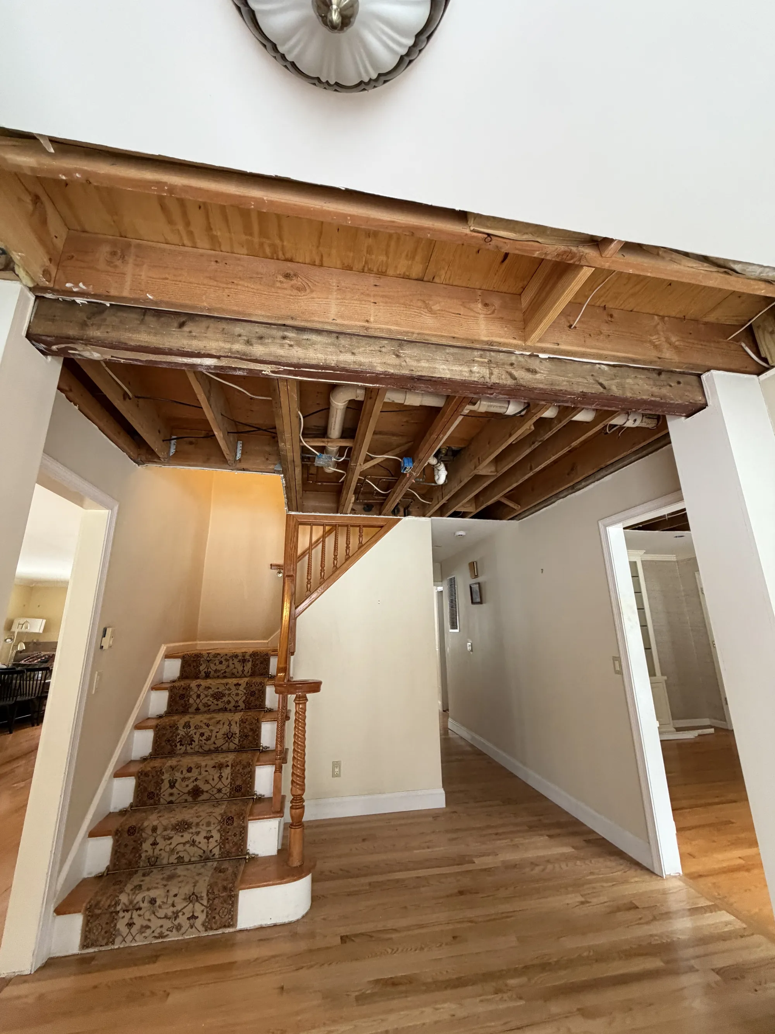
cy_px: 517
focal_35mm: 14
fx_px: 418
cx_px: 388
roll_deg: +0.7
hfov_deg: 85.7
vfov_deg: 102.1
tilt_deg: +15.8
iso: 320
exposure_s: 1/65
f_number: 2.2
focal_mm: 2.22
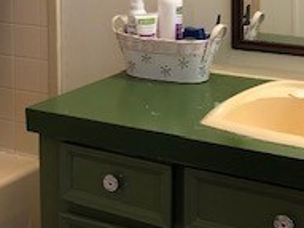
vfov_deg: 15.5
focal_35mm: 94
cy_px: 8
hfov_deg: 20.8
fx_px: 825
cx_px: 86
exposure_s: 1/20
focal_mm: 3.99
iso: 40
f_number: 1.8
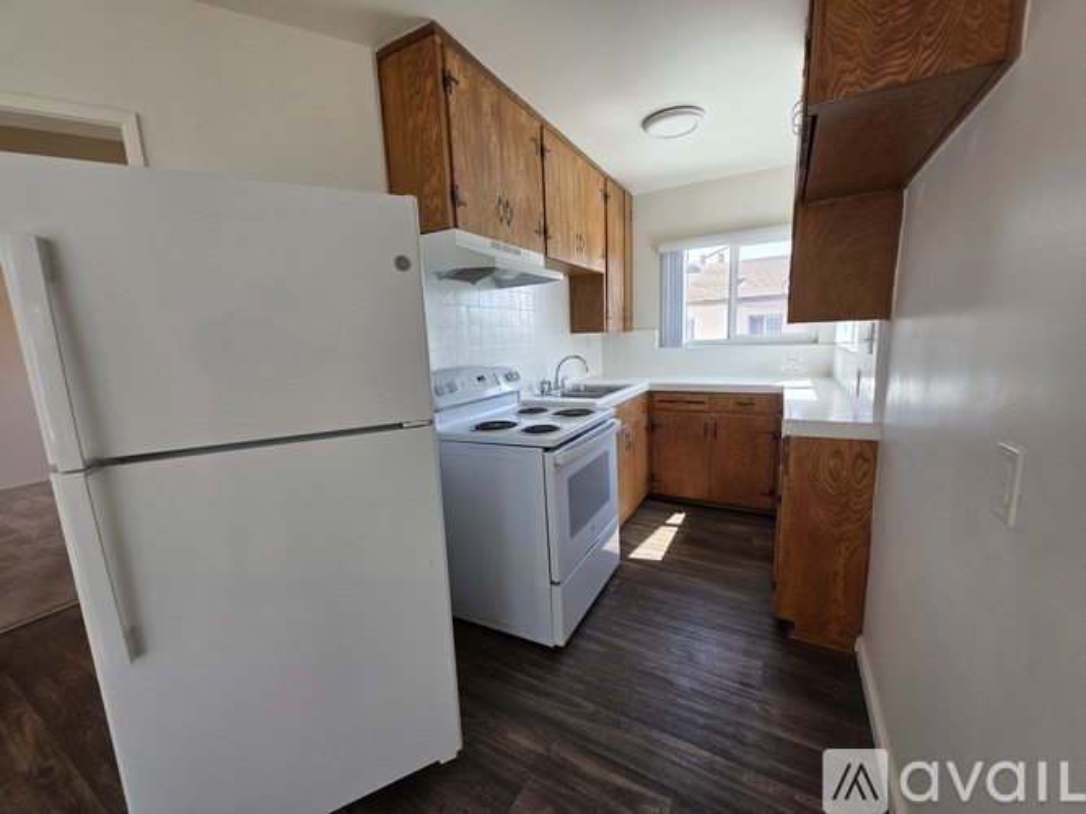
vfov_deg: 89.9
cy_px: 407
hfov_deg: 106.2
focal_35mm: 13
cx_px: 543
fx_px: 408
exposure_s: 1/120
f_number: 1.9
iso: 64
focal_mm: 2.2
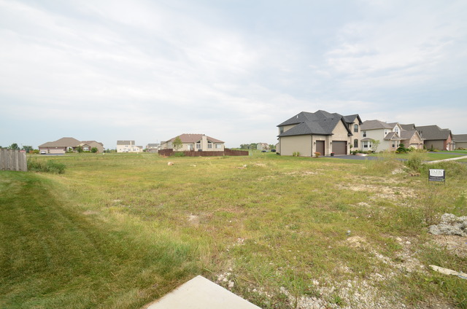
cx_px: 234
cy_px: 154
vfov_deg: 77.1
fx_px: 194
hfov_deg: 100.5
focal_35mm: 15
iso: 100
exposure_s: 1/200
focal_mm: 10
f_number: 8
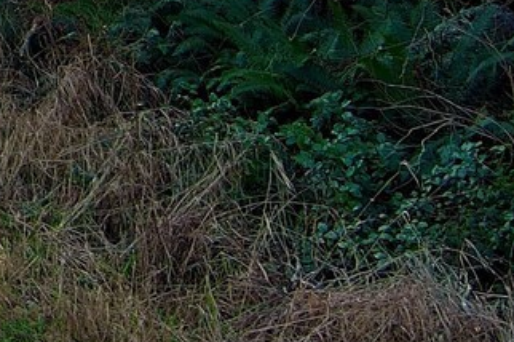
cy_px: -450
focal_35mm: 153
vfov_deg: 8.3
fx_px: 2182
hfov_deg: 11.4
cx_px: -687
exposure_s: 1/523
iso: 100
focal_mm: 10.57
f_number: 2.8
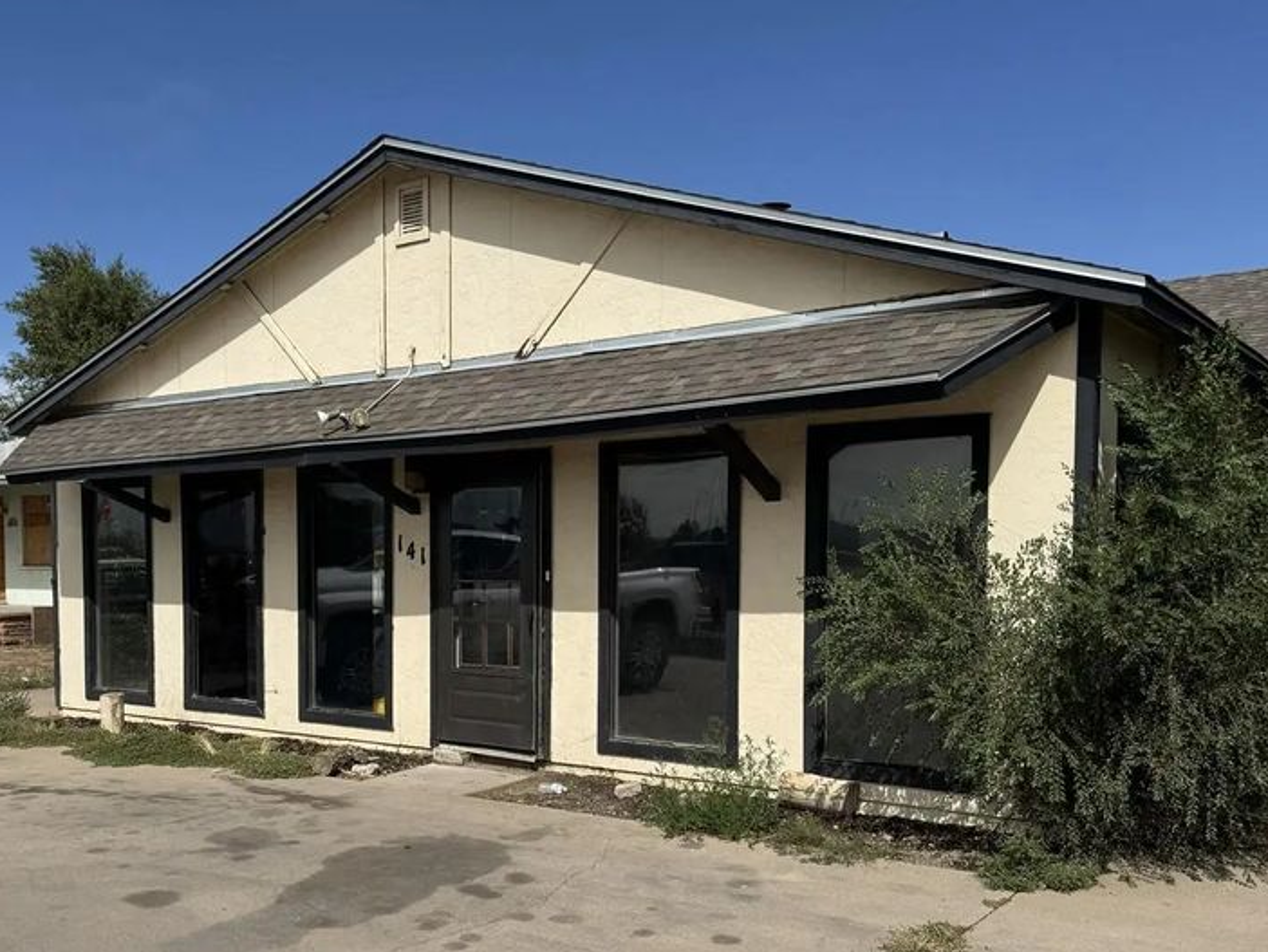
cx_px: 459
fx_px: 1283
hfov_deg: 51.9
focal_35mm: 35
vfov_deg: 40.3
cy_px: 621
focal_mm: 6.76
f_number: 1.78
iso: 80
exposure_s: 1/6410
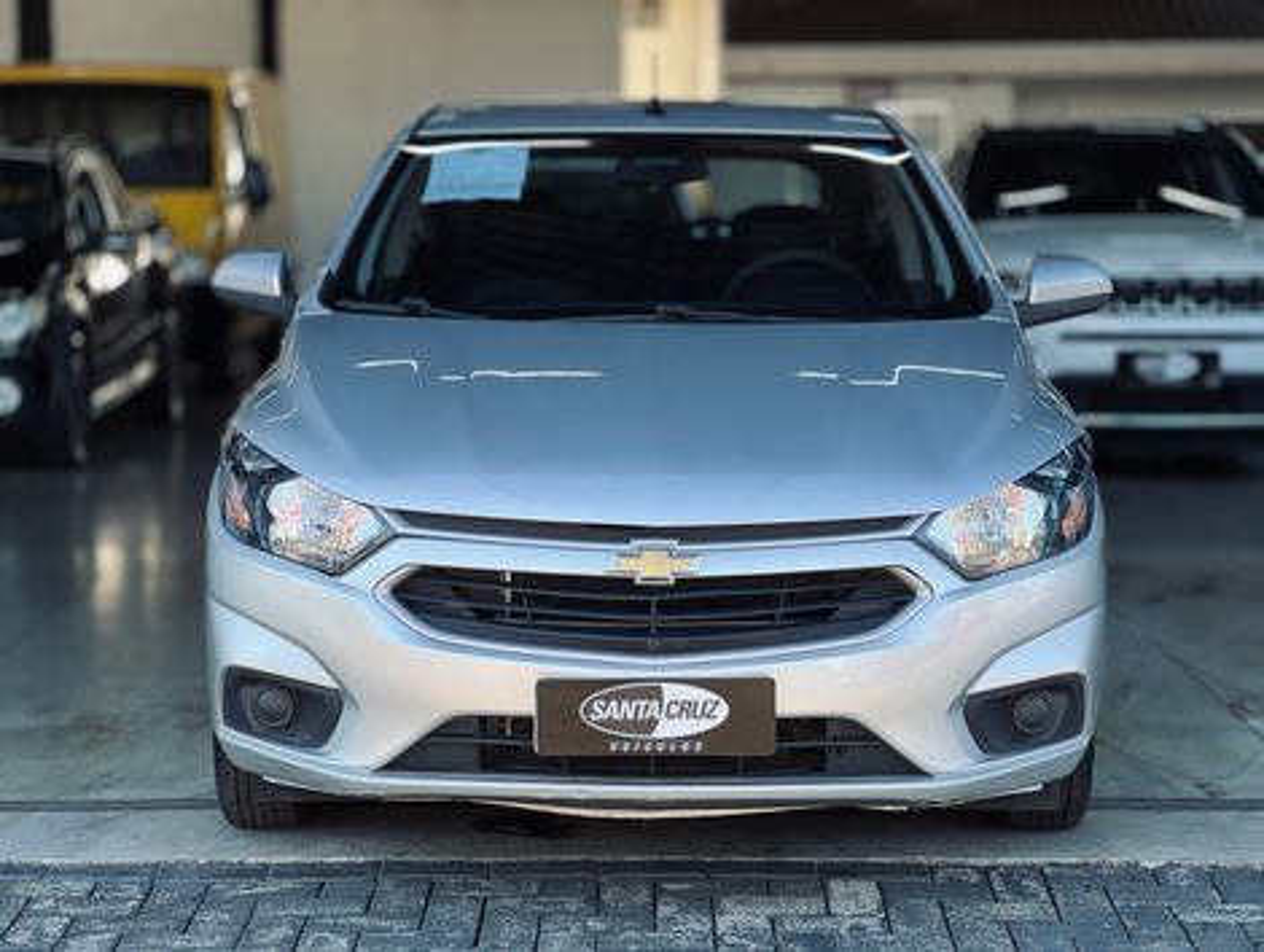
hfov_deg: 25.3
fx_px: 2816
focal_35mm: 77
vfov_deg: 19.2
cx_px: 632
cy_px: 476
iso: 50
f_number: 2.8
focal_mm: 9
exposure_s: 1/121
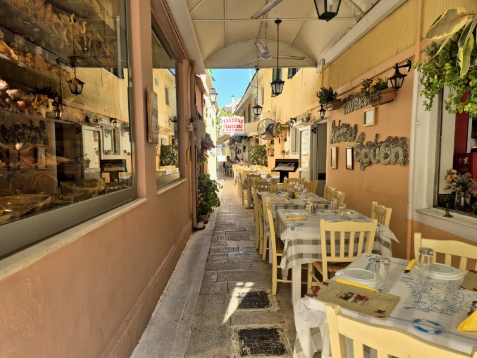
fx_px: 317
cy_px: 179
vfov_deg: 58.9
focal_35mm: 23
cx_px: 238
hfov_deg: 73.9
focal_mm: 5.4
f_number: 1.8
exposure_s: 1/385
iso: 25
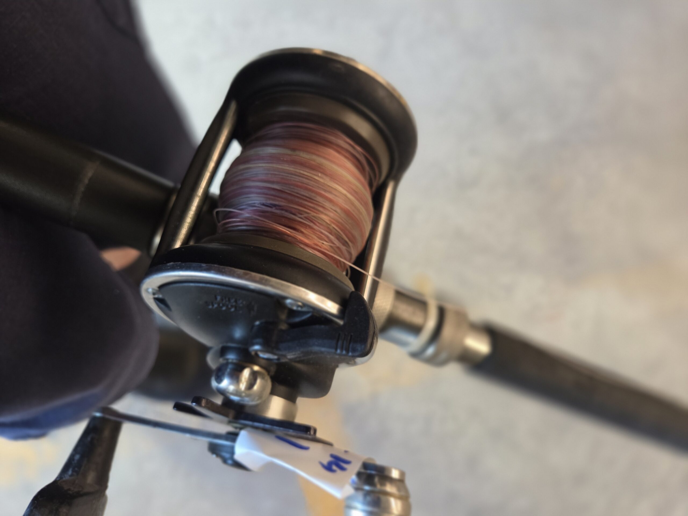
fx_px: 457
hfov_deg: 73.9
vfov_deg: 58.9
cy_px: 258
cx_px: 344
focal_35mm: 23
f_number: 1.8
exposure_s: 1/100
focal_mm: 5.4
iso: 160
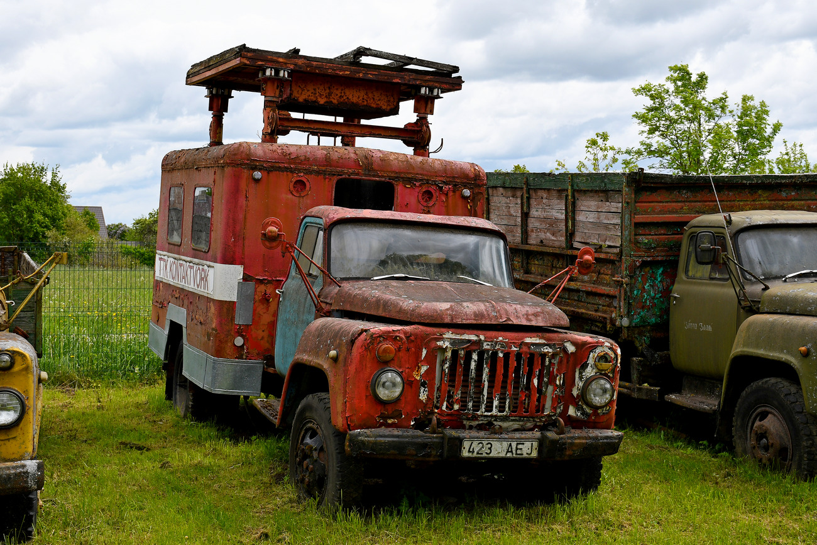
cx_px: 408
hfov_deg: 43.6
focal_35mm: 45
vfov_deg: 29.9
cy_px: 272
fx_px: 1021
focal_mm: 30
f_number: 6.3
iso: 200
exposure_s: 1/640
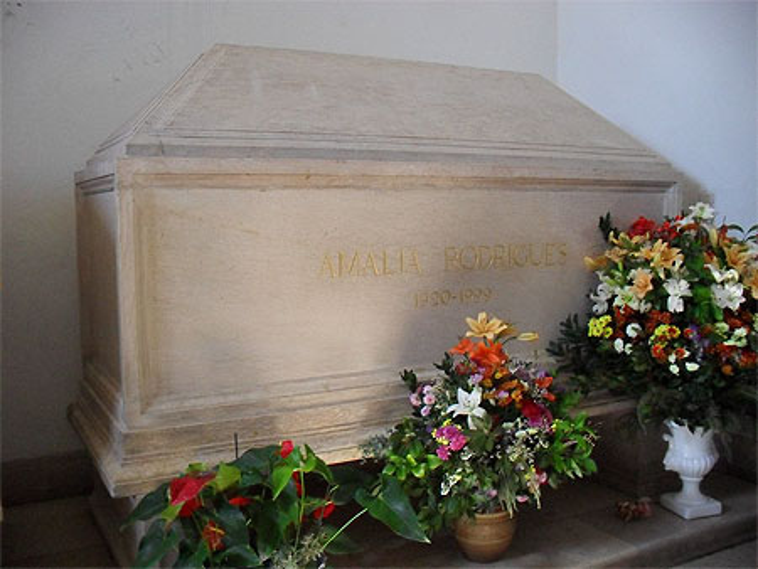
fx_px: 767
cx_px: 379
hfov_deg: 52.6
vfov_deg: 40.7
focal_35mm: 35
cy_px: 284
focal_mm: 6.3
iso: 400
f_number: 3.2
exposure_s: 1/30
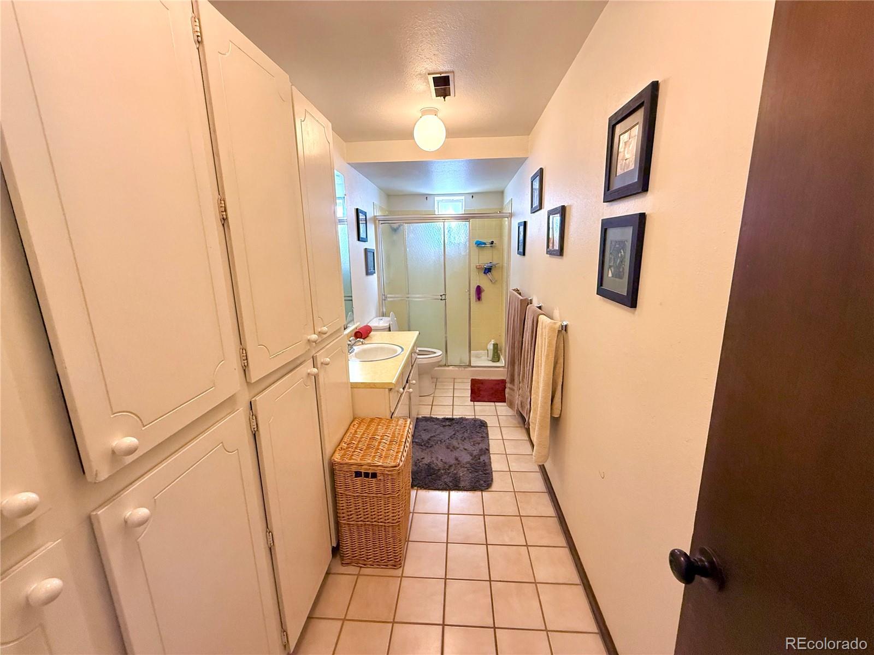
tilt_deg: -12.1
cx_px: 437
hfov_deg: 102.1
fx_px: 353
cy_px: 328
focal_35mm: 14
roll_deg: +1.5
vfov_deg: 85.7
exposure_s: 1/120
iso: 320
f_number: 2.2
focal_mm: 2.22
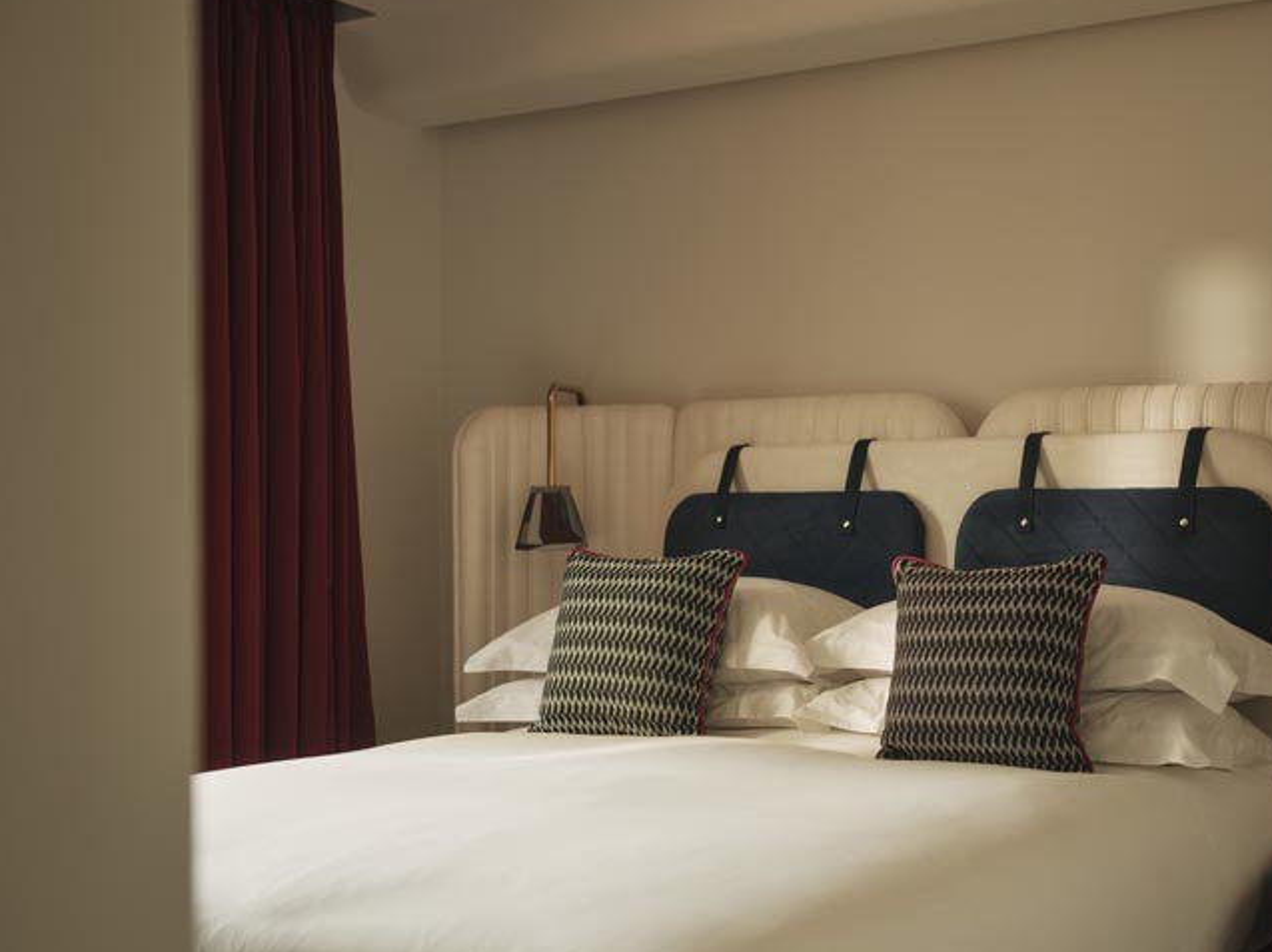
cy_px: 506
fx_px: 1836
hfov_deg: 38.0
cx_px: 778
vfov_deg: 29.1
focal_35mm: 50
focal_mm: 45
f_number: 2.8
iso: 200
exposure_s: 1/30
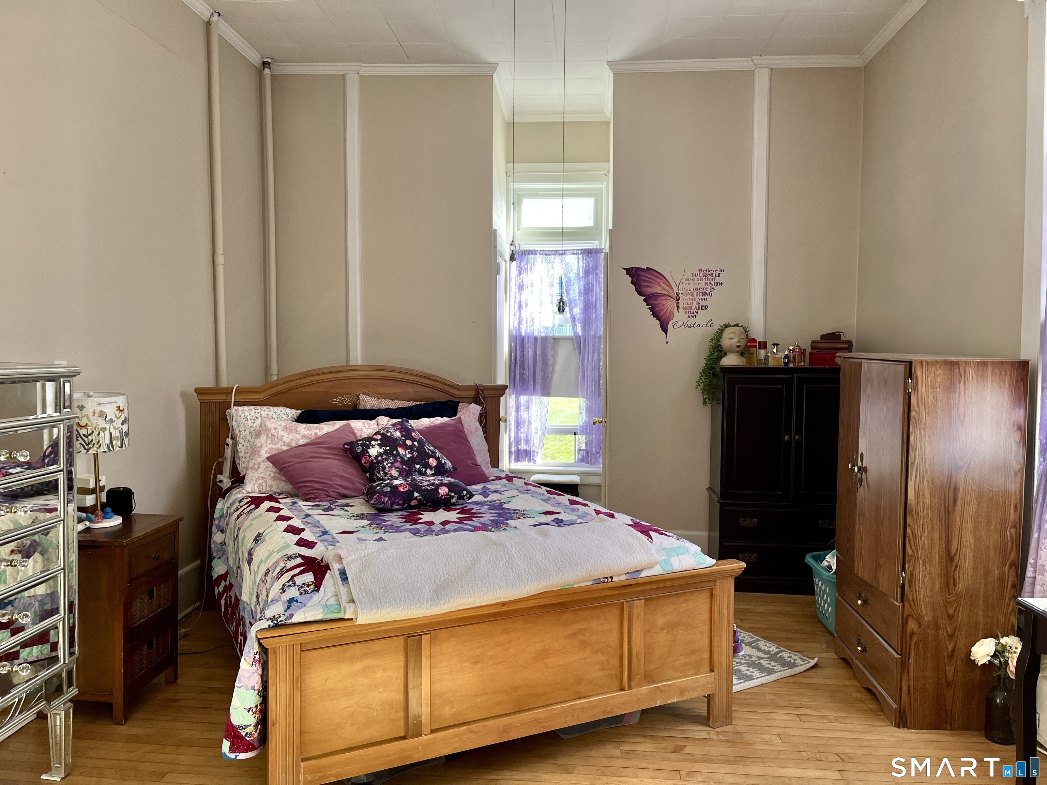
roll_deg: -0.3
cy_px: 392
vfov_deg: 53.1
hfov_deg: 67.3
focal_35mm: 26
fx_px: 786
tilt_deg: -3.4
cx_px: 524
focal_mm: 5.1
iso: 100
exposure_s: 1/122
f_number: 1.6
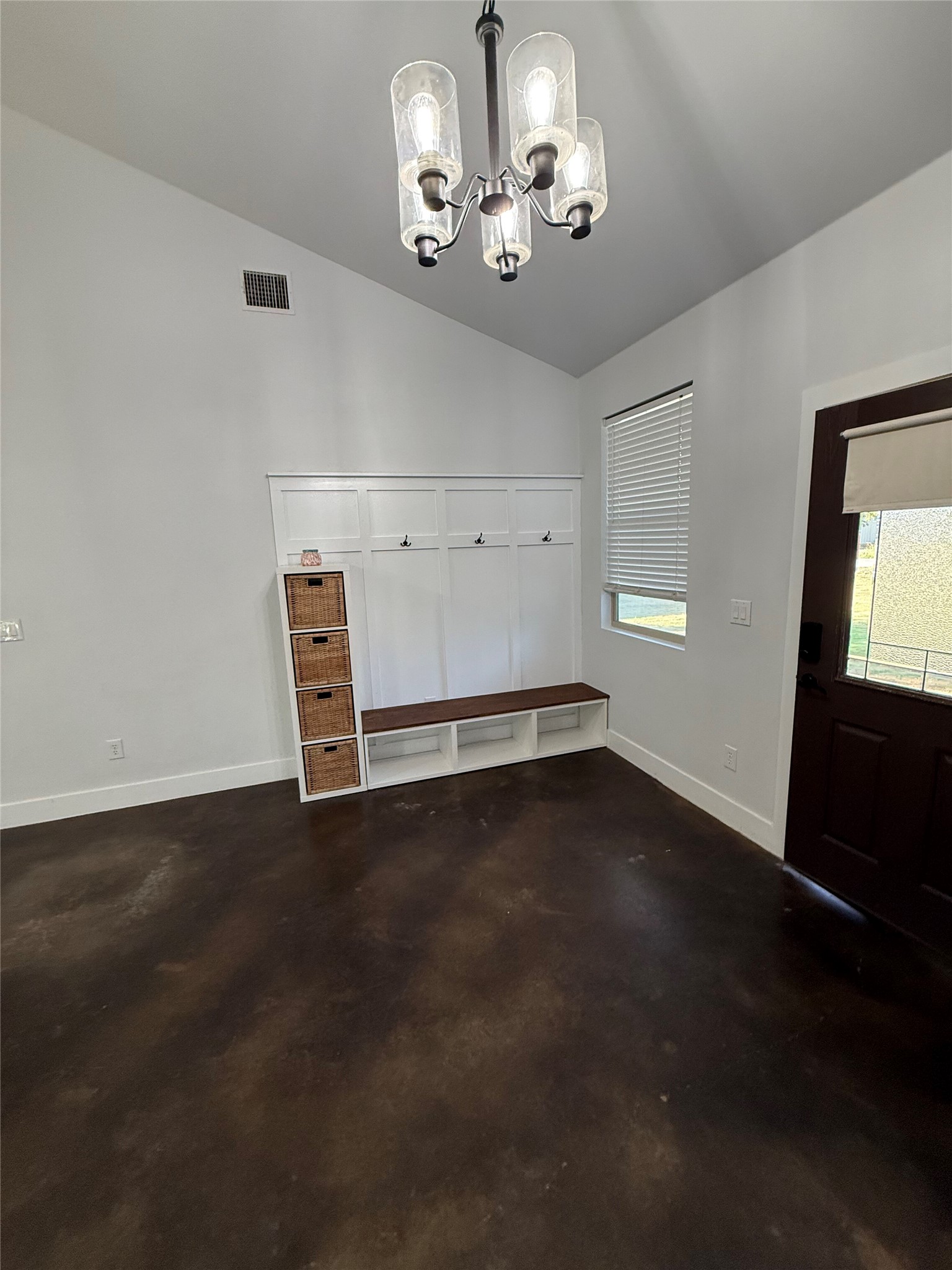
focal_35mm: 14
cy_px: 635
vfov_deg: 102.1
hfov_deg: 85.7
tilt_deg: -9.9
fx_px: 513
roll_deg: -0.1
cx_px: 476
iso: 320
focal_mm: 2.22
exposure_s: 1/120
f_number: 2.2
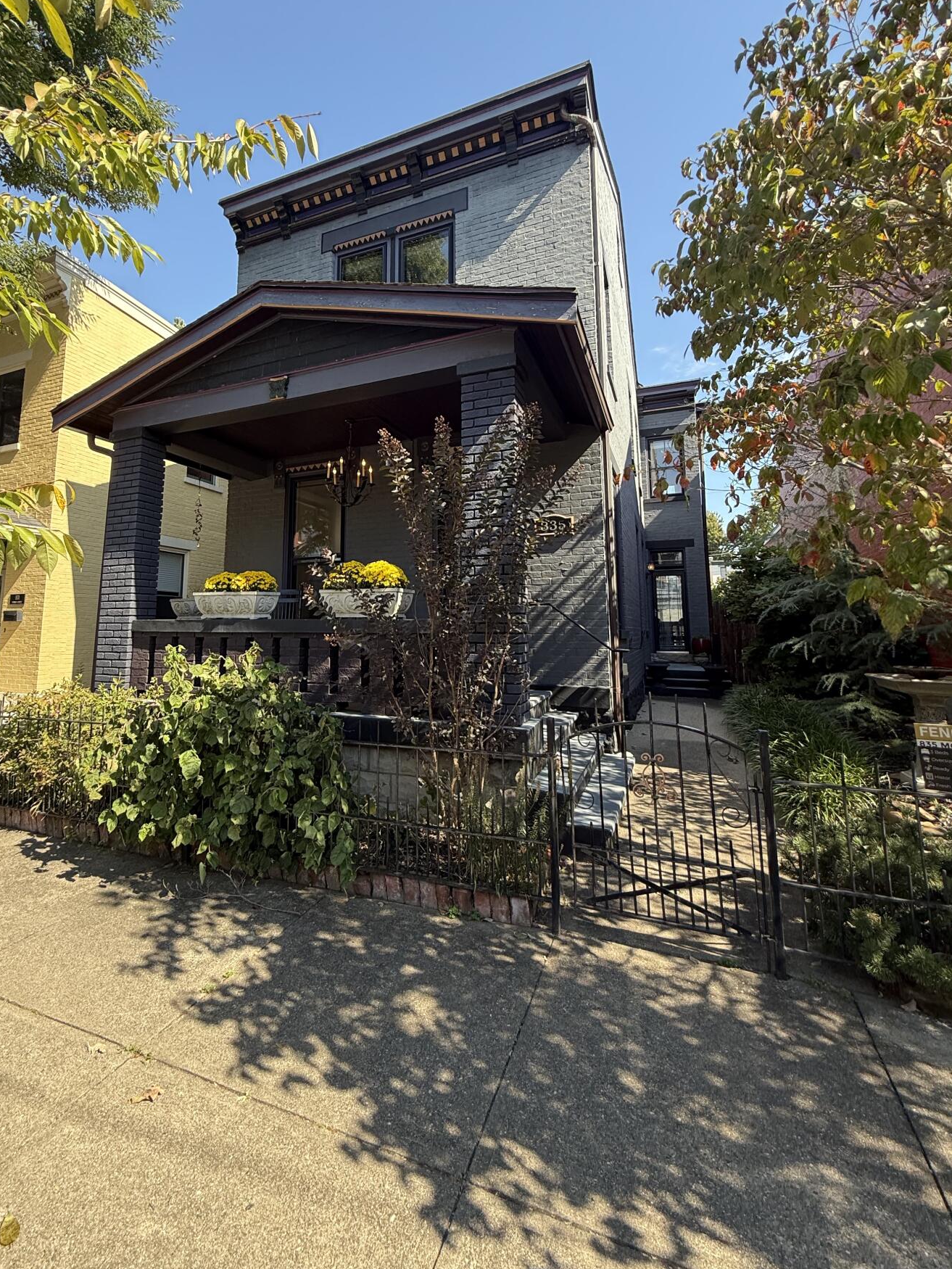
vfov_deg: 94.0
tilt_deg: +9.5
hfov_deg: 77.9
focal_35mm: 16
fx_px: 587
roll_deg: -0.3
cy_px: 557
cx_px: 424
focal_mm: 2.22
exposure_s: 1/228
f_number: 2.2
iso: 64
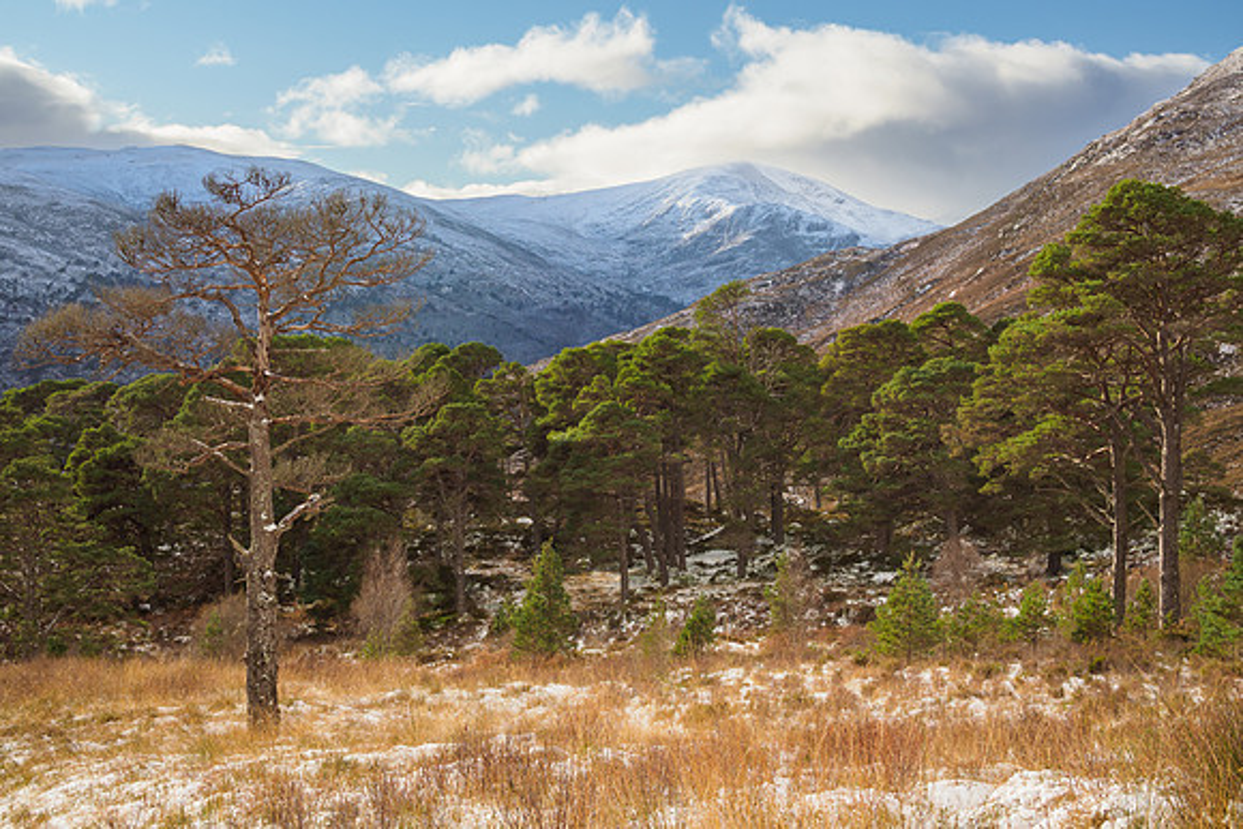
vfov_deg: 26.0
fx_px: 1796
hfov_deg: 38.2
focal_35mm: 52
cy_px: 363
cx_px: 622
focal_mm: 25
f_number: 7.1
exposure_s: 1/80
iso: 200
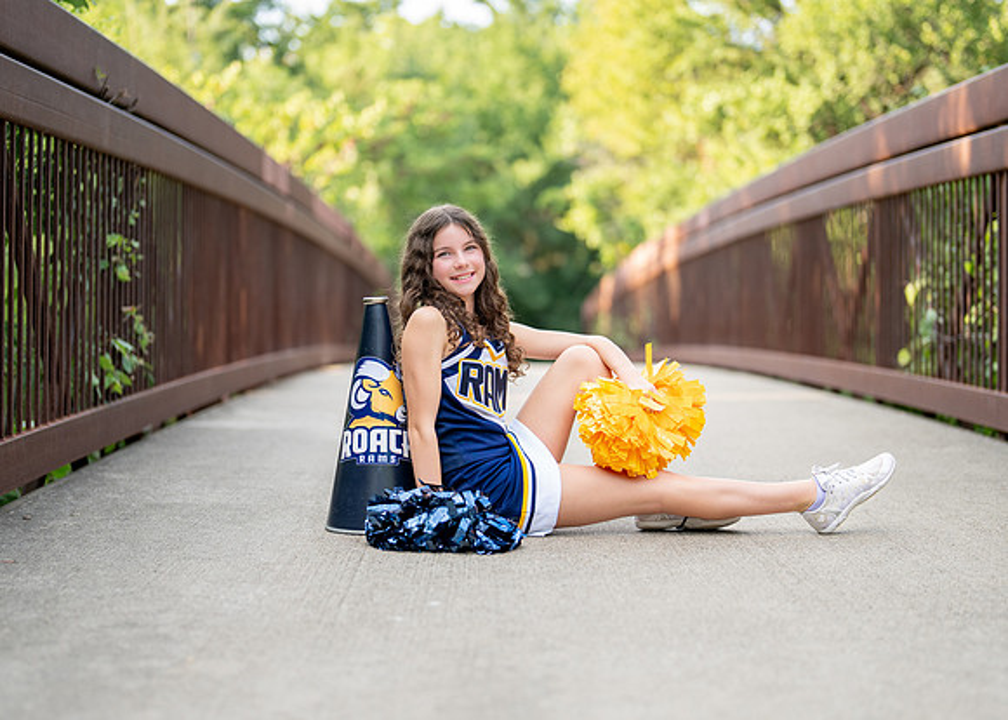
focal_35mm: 67
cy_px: 373
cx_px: 491
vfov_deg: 21.2
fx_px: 1918
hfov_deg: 29.5
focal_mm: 50
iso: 125
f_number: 1.2
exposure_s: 1/640
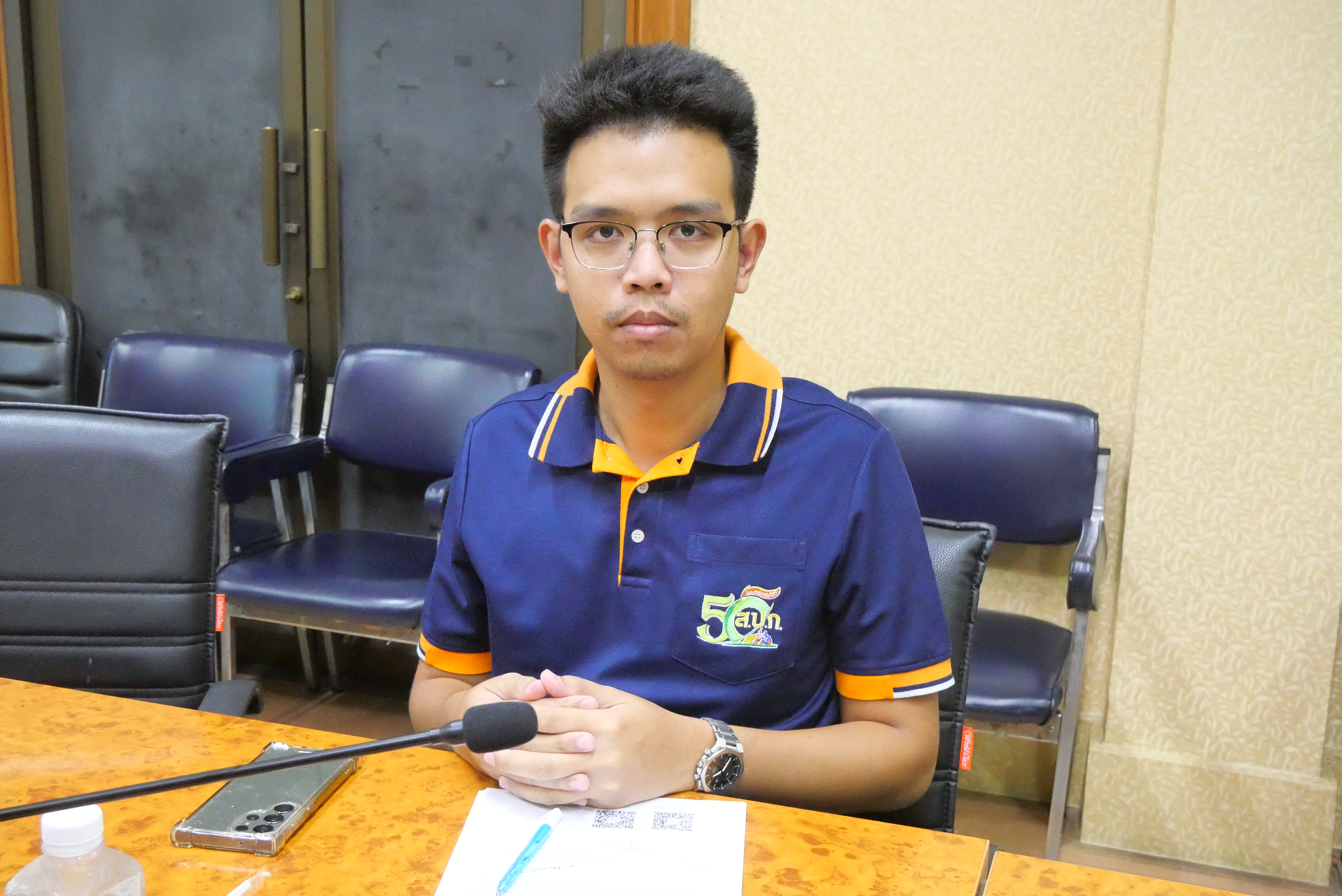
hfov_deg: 51.9
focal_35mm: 37
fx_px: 1380
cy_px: 448
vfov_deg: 36.0
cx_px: 671
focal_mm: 18
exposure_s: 1/30
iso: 6400
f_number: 5.6
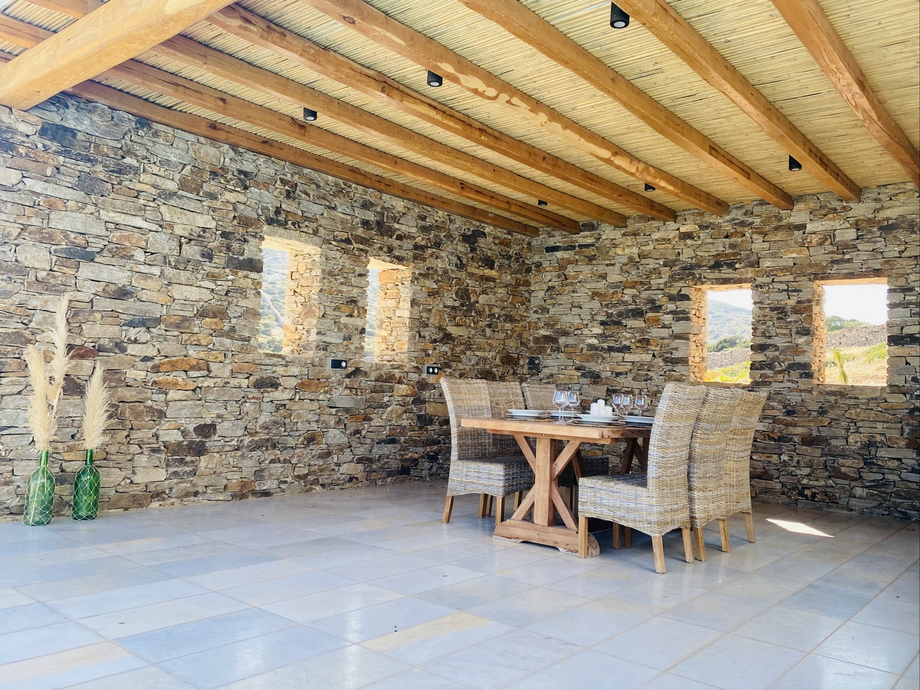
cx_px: 460
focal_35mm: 26
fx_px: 691
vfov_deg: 53.1
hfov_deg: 67.3
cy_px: 345
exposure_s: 1/381
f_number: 1.8
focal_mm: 4.25
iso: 32
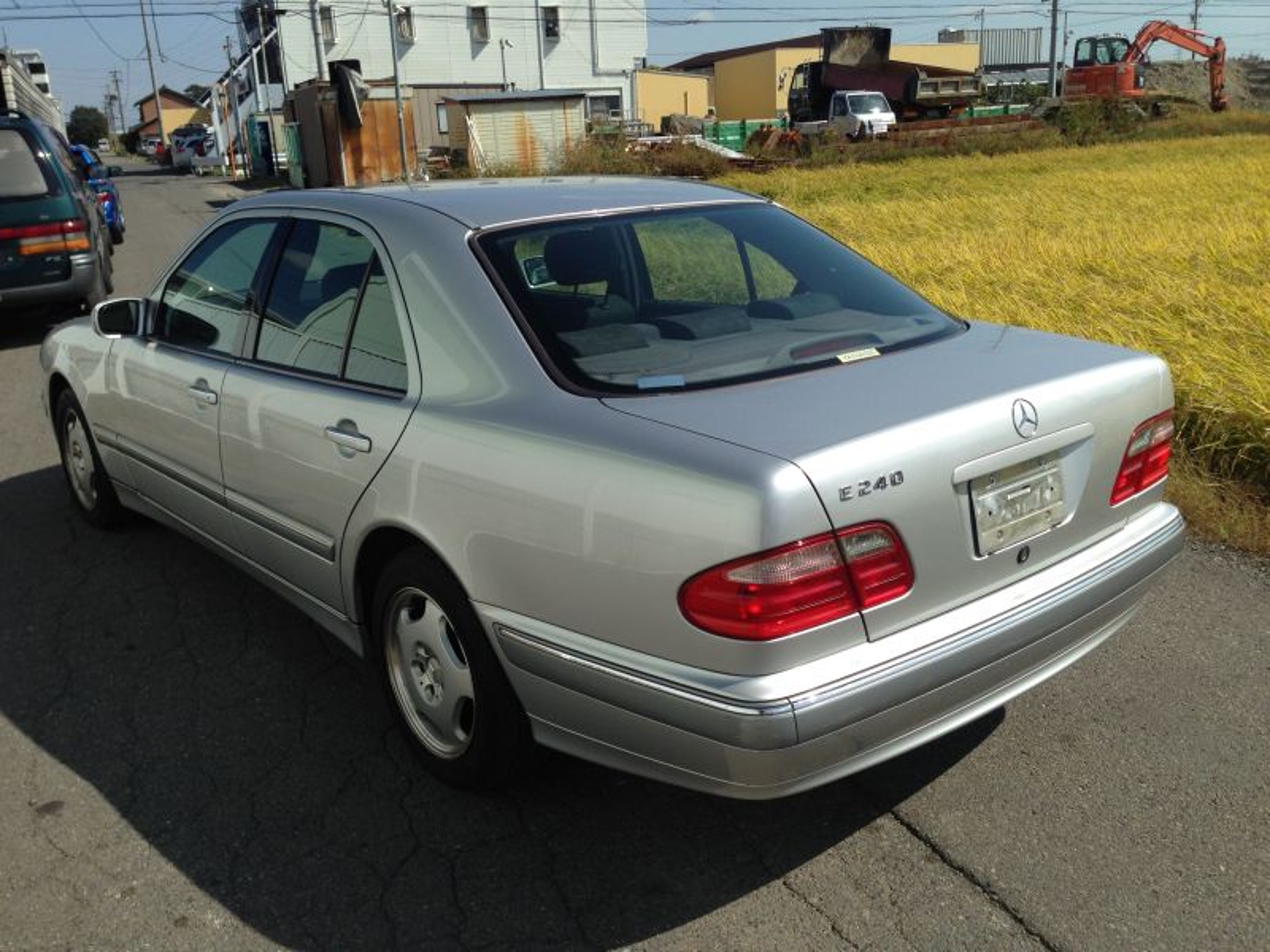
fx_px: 1211
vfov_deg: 42.9
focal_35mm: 33
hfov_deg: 55.4
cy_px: 476
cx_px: 635
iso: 50
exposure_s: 1/1938
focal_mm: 4.12
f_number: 2.4
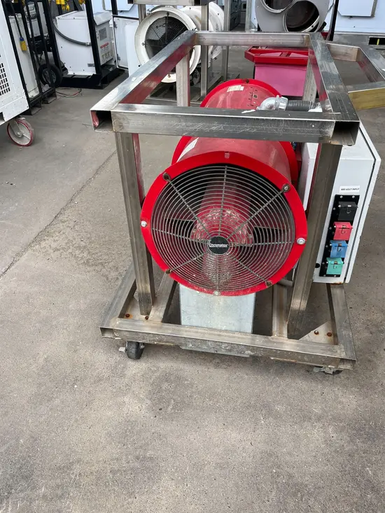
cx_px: 192
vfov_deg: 67.3
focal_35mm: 26
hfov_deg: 53.1
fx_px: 385
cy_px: 256
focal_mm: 5.1
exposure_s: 1/827
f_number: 1.6
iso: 50
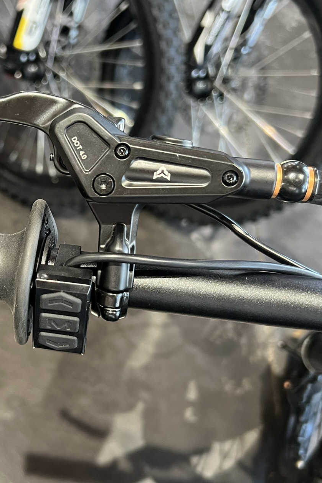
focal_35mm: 44
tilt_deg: -60.1
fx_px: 590
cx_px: 52
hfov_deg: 29.6
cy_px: 247
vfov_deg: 44.5
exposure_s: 1/60
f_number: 1.5
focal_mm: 5.7
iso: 320
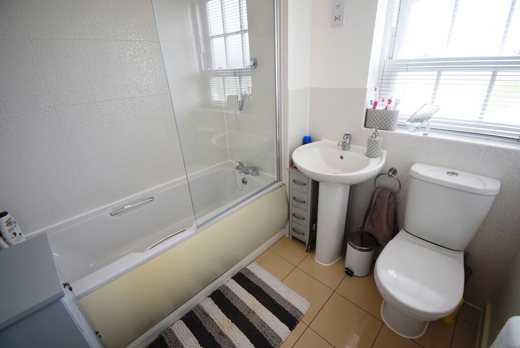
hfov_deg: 100.4
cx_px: 260
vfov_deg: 77.4
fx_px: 217
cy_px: 174
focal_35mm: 15
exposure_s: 1/60
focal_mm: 10
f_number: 4.5
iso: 560
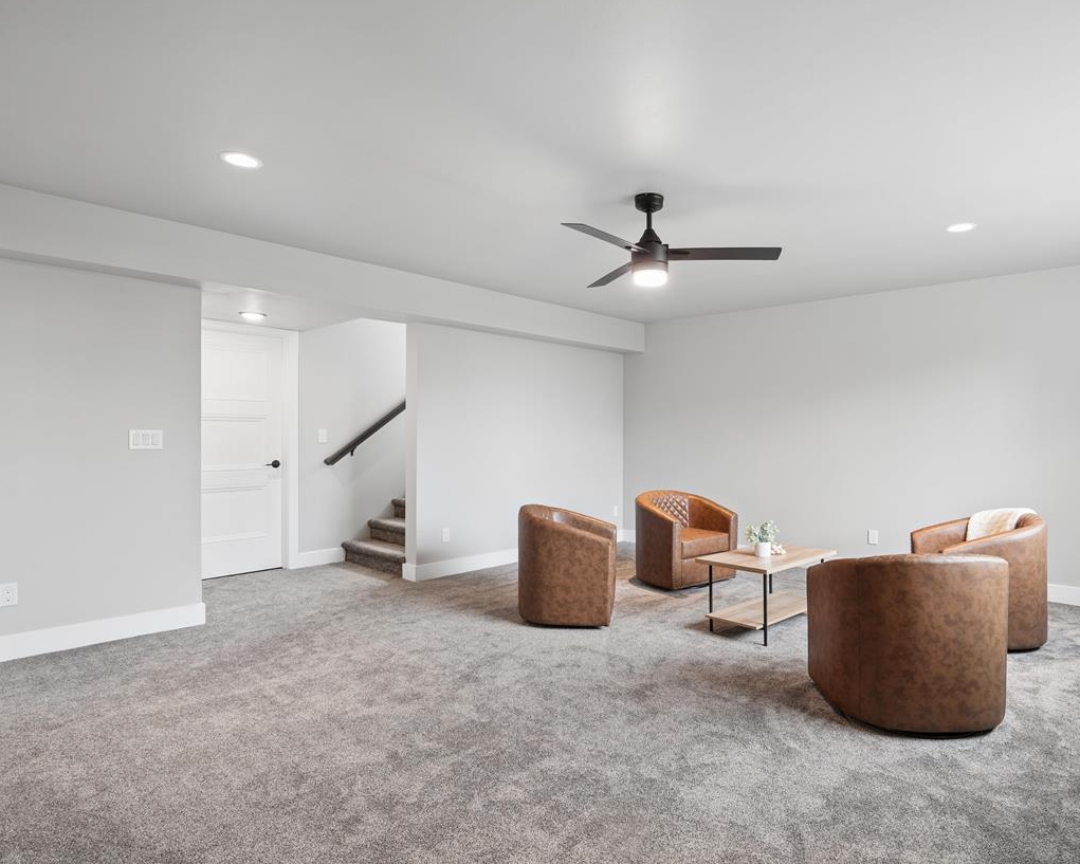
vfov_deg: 68.1
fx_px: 639
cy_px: 438
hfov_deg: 79.8
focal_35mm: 20
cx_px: 627
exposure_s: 1/10
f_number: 9
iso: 400
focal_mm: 17
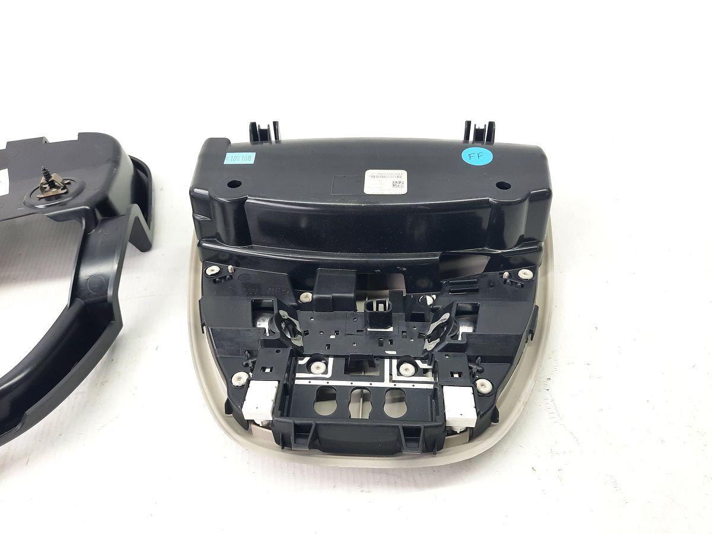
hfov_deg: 69.4
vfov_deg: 54.9
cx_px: 356
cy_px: 267
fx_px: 514
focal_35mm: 25
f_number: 2
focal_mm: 4.6
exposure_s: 1/50
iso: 100
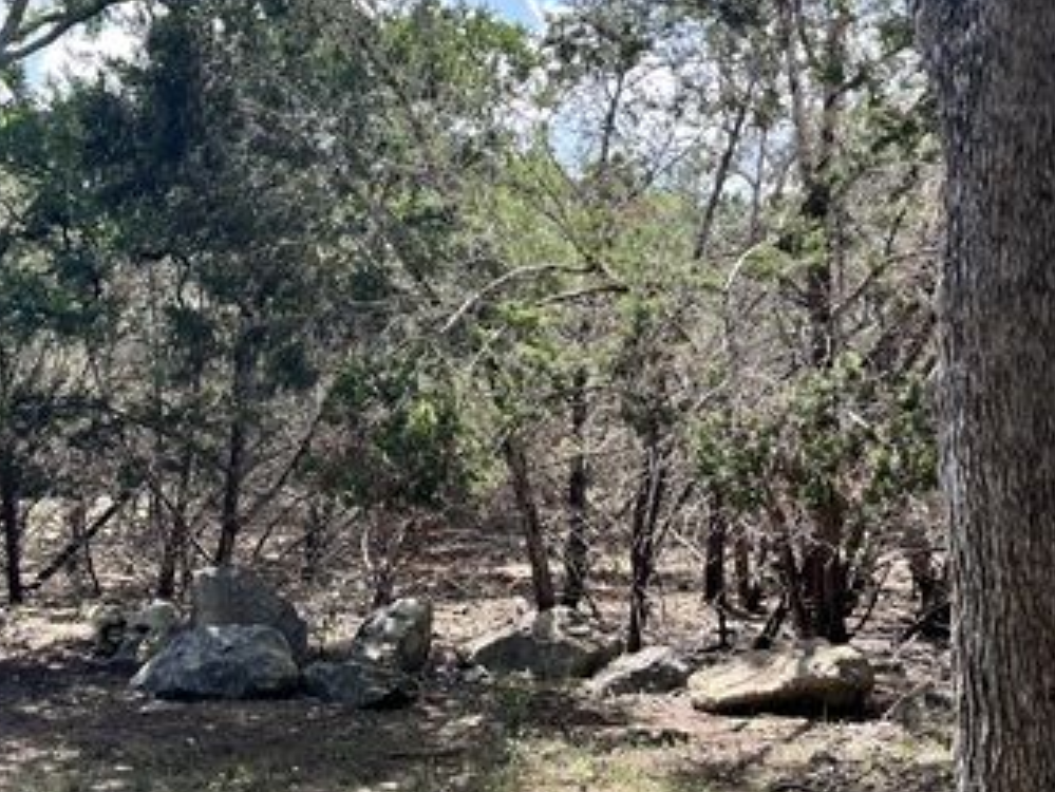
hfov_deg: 37.2
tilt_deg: +3.8
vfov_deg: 29.1
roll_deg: +0.4
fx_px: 1524
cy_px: 336
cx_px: 253
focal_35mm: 50
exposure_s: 1/864
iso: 50
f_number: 1.6
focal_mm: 5.1
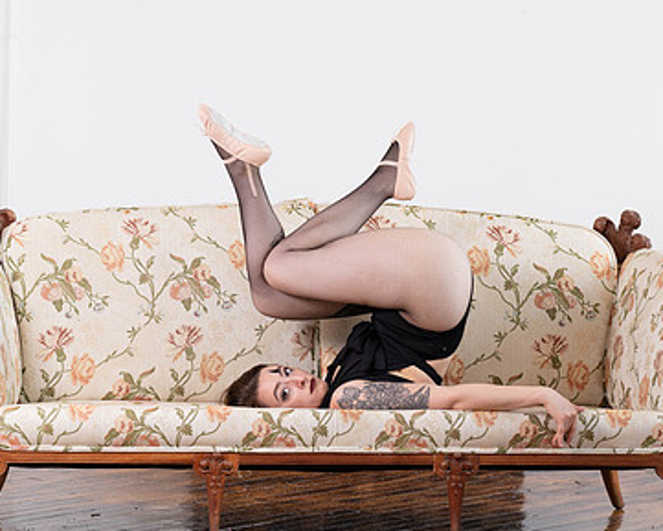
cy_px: 256
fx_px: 3003
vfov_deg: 10.1
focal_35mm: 153
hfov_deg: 12.6
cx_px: 351
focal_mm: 100
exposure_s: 1/40
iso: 320
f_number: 6.3
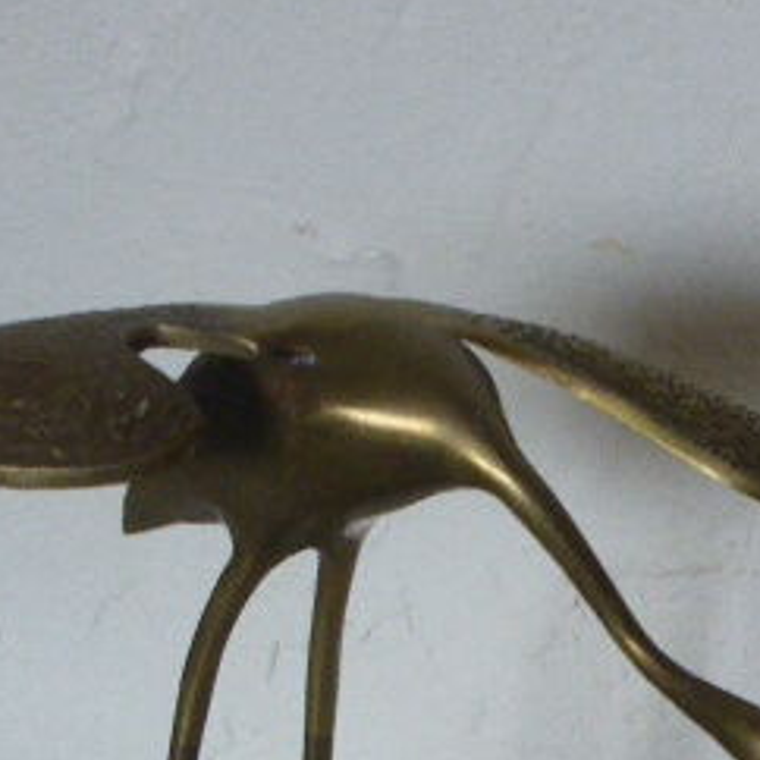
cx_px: 320
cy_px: 842
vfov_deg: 6.7
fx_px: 6433
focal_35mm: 259
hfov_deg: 6.8
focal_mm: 18.2
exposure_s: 1/40
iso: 400
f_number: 5.3
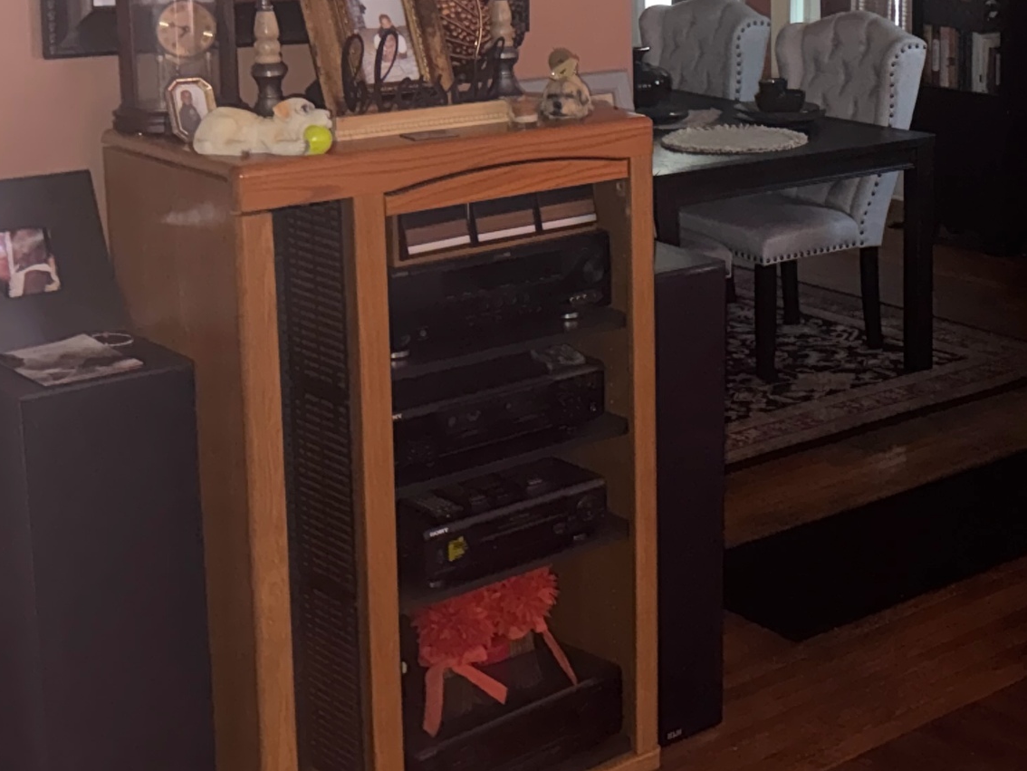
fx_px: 1929
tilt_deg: -10.6
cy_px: 170
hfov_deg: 28.5
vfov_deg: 22.3
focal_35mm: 65
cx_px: 952
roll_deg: -0.9
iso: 250
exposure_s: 1/11
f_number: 1.78
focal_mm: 6.76
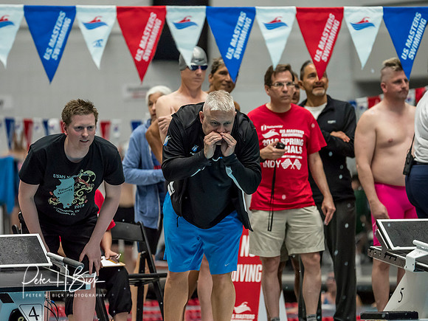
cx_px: 214
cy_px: 160
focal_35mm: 401
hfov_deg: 4.9
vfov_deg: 3.7
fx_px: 4958
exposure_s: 1/1000
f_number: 2.8
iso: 3200
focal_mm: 200
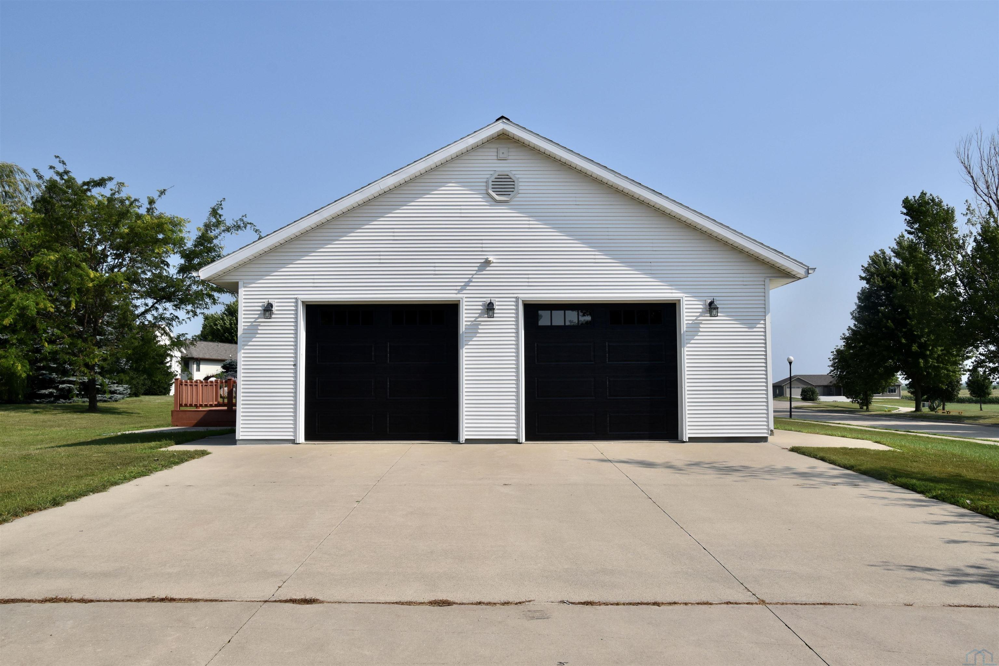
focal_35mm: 27
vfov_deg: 47.9
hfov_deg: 67.4
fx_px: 749
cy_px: 333
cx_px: 500
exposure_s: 1/400
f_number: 10
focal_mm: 18
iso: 200
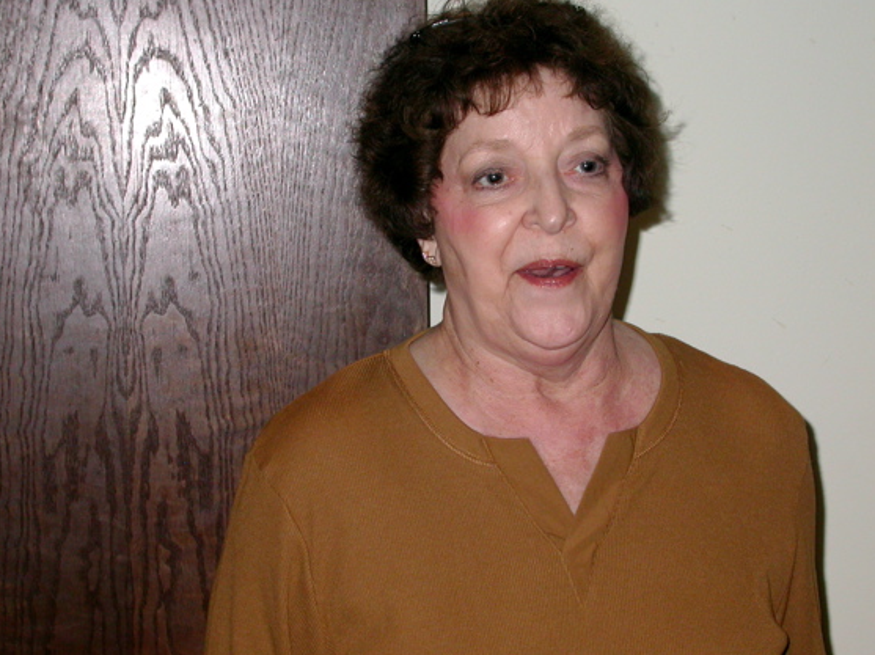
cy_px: 298
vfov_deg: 16.0
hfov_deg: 21.3
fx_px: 2324
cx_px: 457
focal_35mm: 92
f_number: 3.5
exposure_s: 1/60.3
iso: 100
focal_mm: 16.7
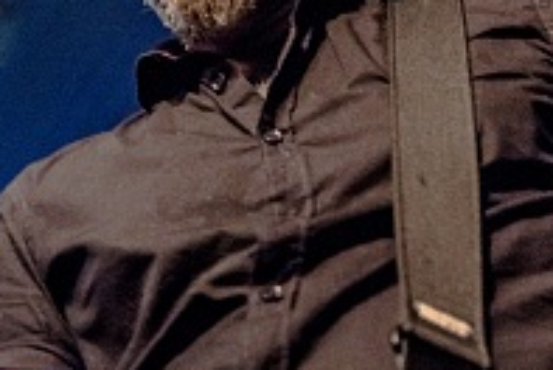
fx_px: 1969
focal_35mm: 128
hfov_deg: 15.7
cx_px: 525
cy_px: 77
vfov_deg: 10.7
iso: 800
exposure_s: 1/200
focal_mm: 35
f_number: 2.8
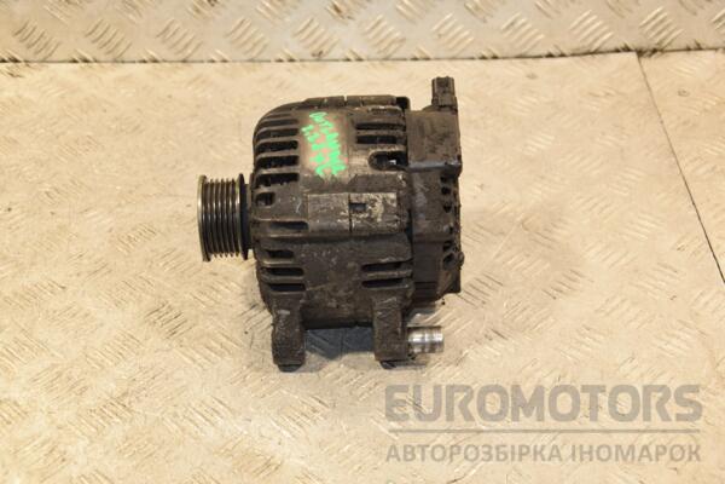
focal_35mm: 63
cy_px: 242
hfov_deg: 31.9
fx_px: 1269
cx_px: 362
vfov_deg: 21.6
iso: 800
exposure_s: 1/160
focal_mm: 42
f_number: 4.8
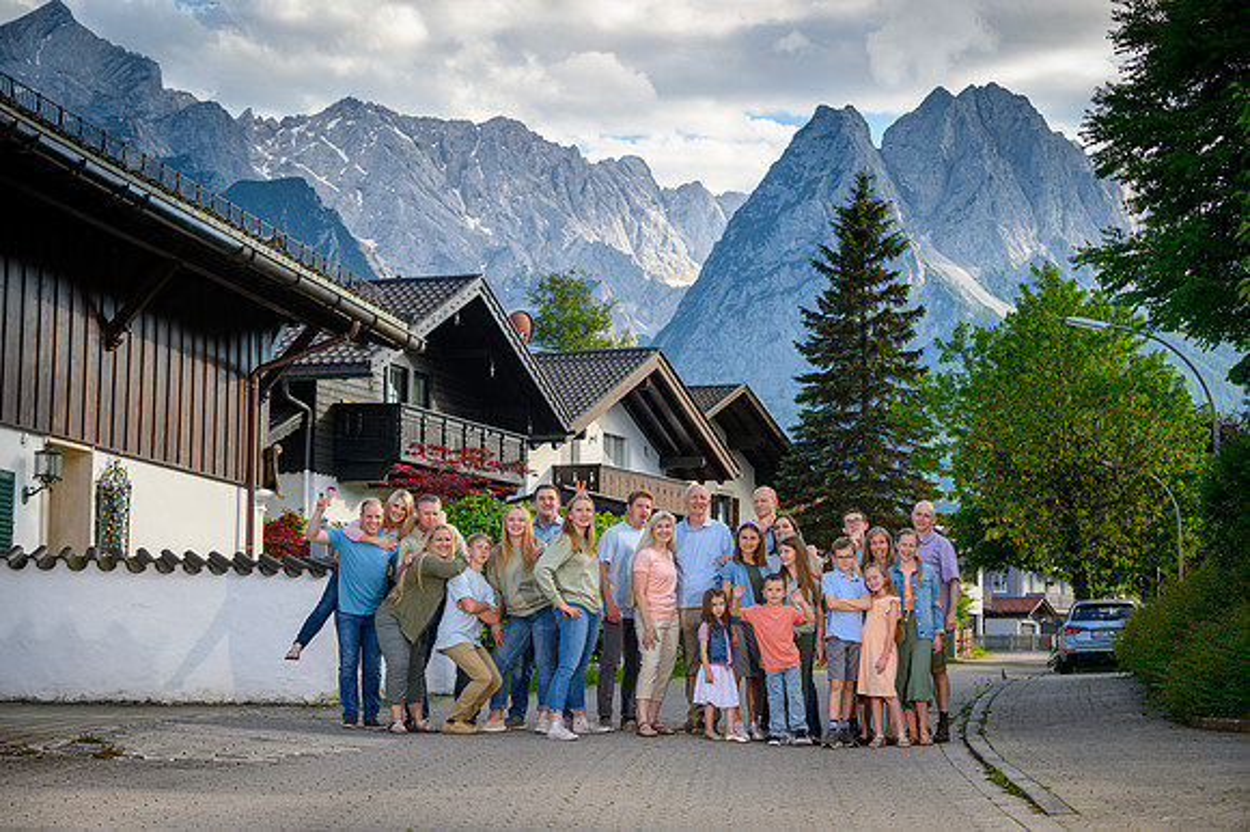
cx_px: 625
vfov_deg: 19.4
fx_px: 2429
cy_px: 416
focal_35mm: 70
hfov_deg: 28.9
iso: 400
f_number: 5.6
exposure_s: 1/1000
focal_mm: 70
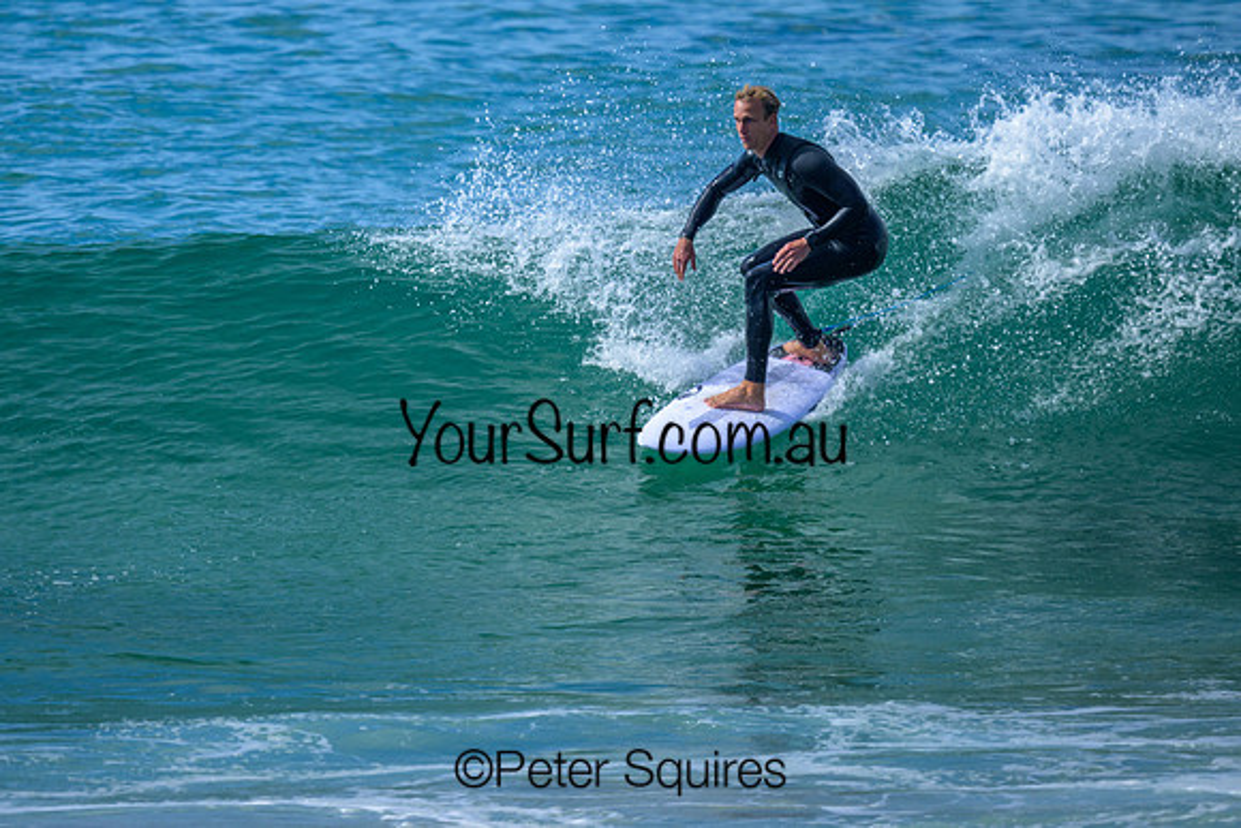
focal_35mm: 1100
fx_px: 37917
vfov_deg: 1.3
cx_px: 439
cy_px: 259
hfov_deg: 1.9
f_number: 6.3
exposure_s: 1/2000
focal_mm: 800
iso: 360
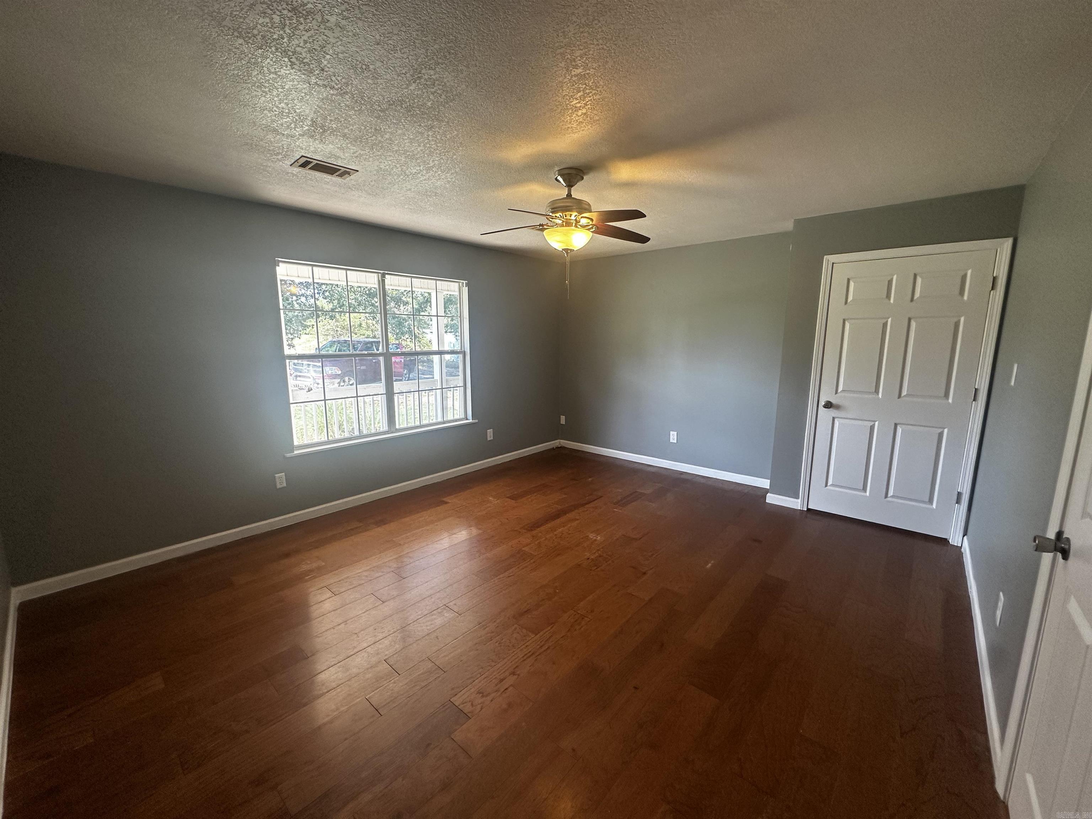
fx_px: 442
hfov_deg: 102.1
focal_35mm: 14
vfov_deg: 85.7
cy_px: 410
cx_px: 546
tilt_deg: -9.7
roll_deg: -0.3
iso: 160
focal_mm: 2.22
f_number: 2.2
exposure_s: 1/120
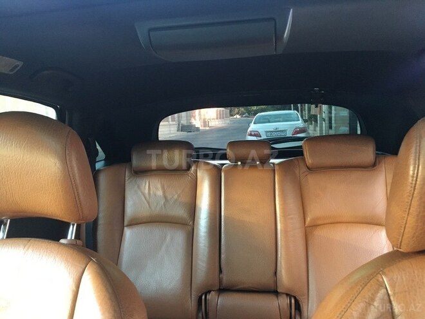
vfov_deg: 48.2
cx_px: 212
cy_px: 160
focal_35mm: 29
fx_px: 356
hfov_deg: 61.7
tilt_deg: -6.6
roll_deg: +3.2
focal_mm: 4.15
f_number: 2.2
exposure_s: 1/17
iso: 250
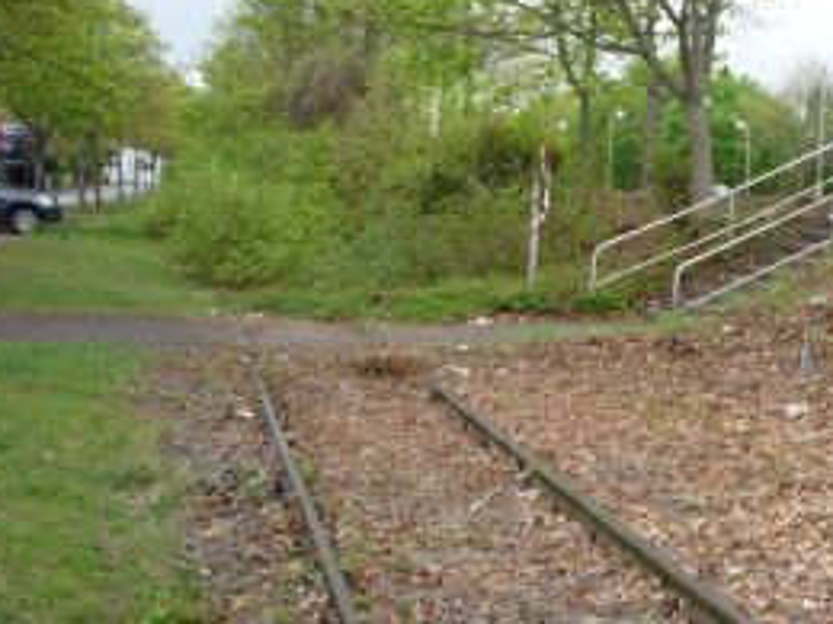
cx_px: 698
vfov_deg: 24.7
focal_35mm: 59
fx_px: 1420
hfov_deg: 31.6
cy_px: 202
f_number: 4
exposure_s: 1/125
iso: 100
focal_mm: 5.2
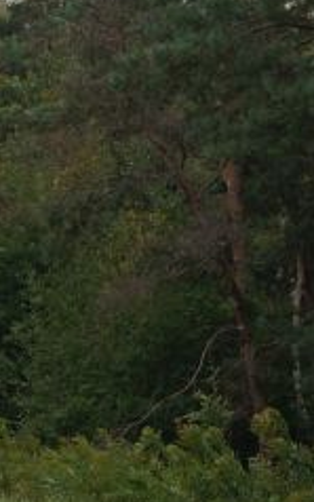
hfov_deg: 6.5
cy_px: 605
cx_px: -643
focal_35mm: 184
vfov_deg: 11.2
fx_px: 2516
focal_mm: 28
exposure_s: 1/100
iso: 100
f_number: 10
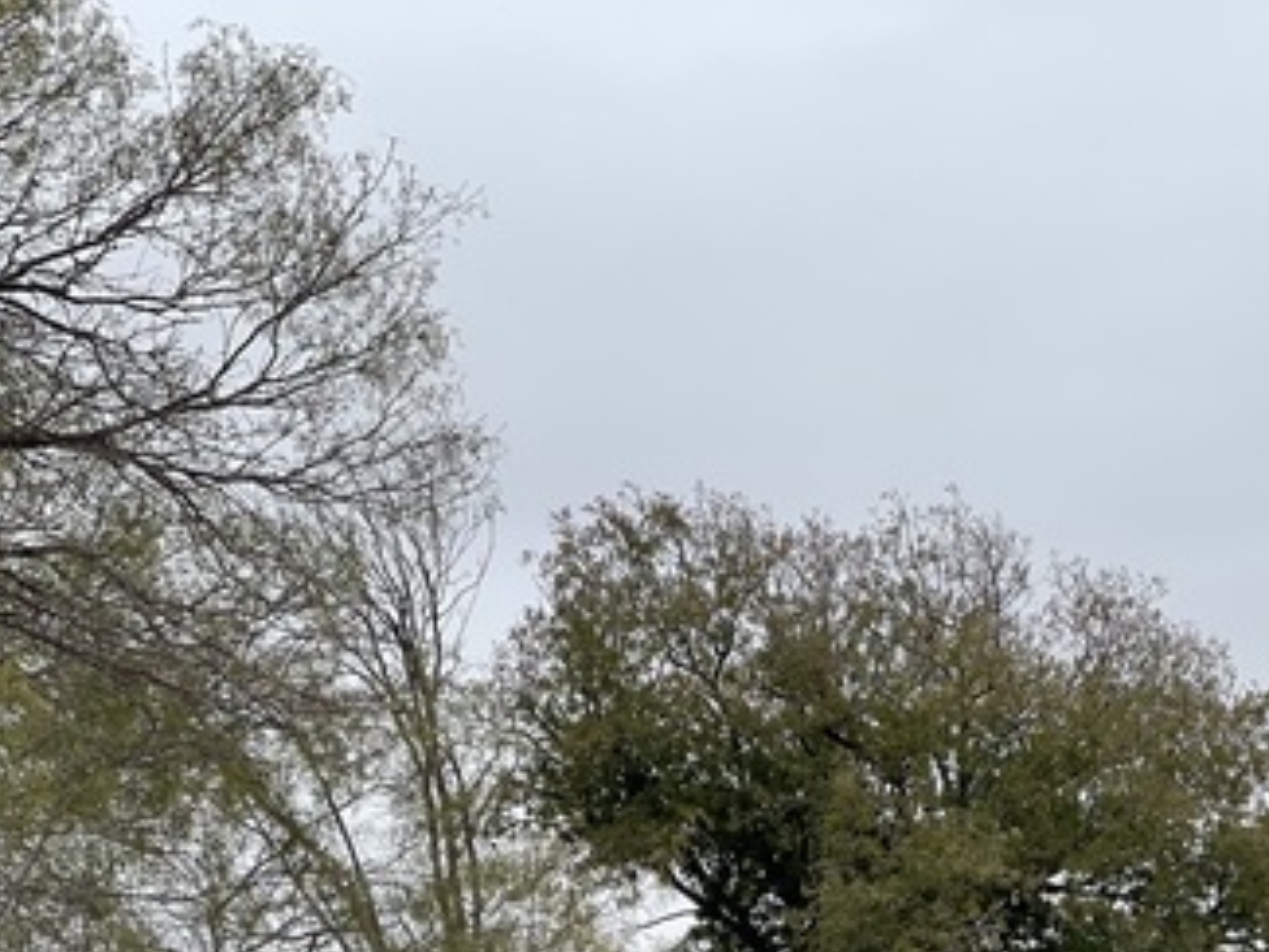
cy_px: 929
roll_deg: +0.5
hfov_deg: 15.5
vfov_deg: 11.7
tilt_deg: +6.2
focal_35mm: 126
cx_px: 1132
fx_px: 4621
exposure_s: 1/1033
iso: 20
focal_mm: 7.5
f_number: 2.2
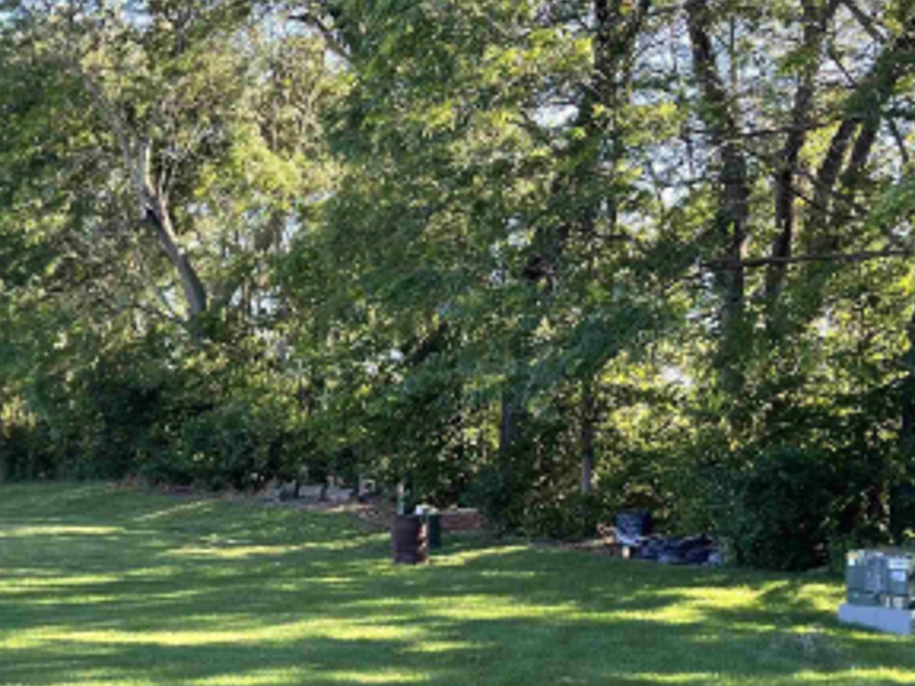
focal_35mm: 58
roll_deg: -1.2
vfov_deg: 24.5
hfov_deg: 32.9
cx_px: 303
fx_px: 1533
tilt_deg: -3.6
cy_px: 616
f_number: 1.6
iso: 32
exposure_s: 1/154
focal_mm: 5.1
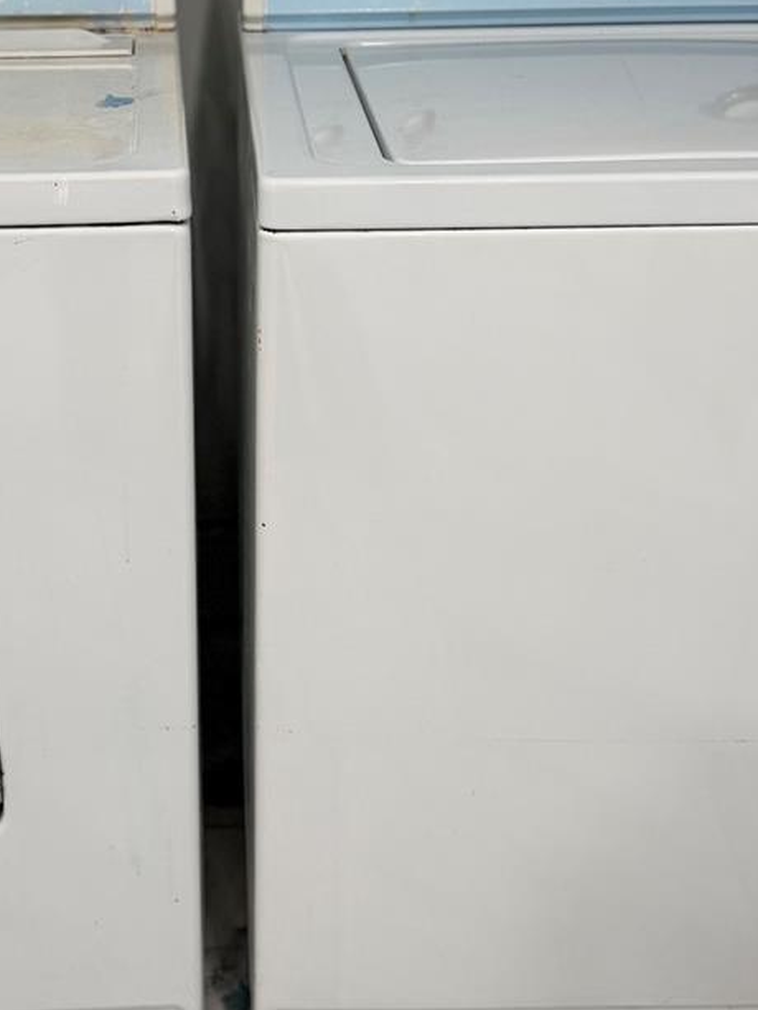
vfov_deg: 40.1
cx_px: 214
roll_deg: +1.2
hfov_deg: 30.5
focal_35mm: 47
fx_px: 1372
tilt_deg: -24.4
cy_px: 364
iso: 160
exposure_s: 1/120
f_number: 1.78
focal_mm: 6.76
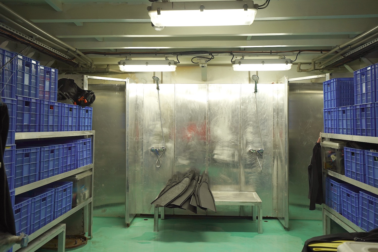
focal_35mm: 35
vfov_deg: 37.9
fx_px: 367
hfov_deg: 54.4
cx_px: 189
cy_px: 126
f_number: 4
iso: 1250
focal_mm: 35
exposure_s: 1/80
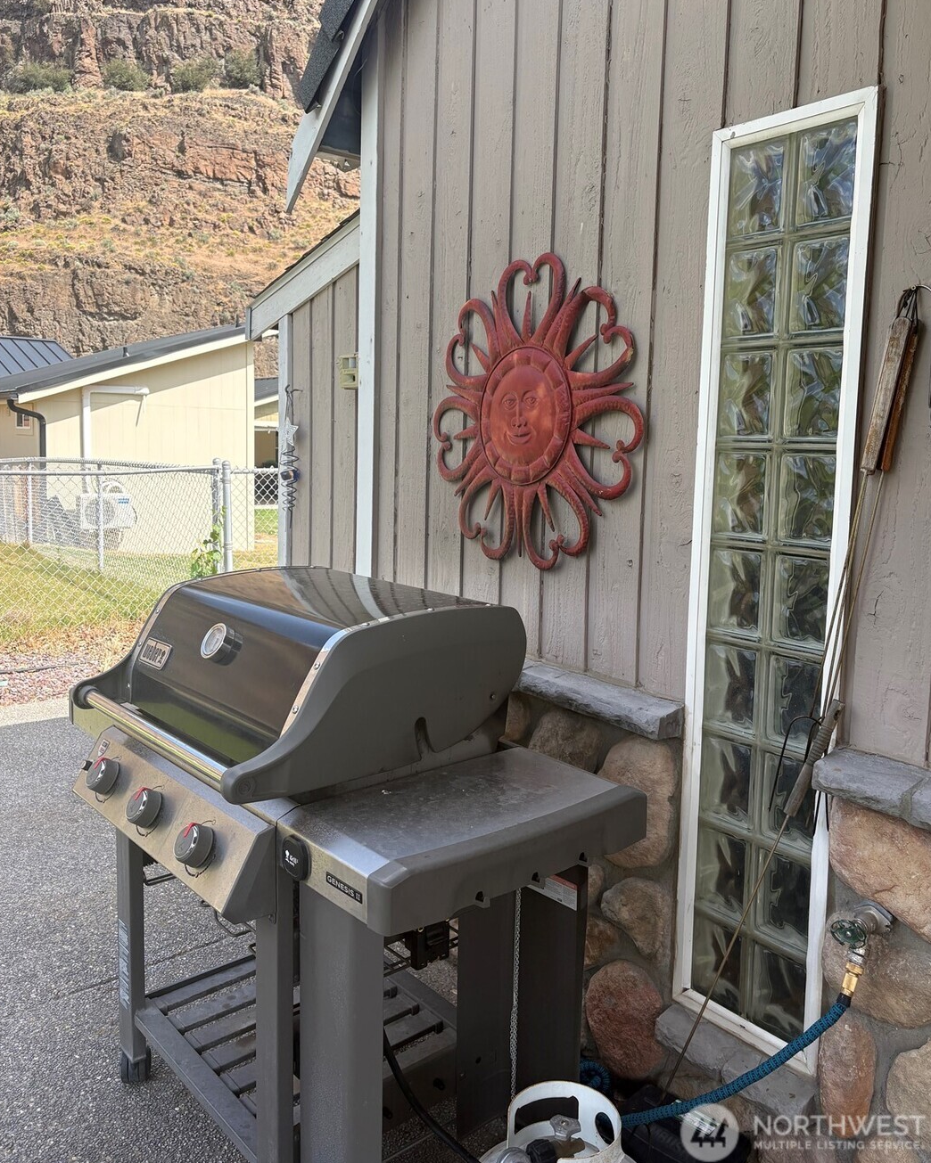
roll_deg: -1.6
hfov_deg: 51.5
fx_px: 964
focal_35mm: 28
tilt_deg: -2.7
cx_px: 472
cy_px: 532
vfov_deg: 62.1
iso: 64
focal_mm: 5.96
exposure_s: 1/1217
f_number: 1.6
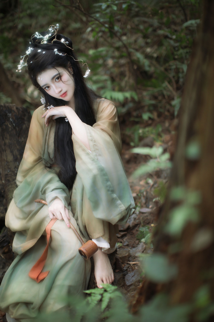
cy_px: 161
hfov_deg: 27.5
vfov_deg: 40.3
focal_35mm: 49
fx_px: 437
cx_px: 107
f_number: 1.4
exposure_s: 1/80
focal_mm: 50
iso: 640
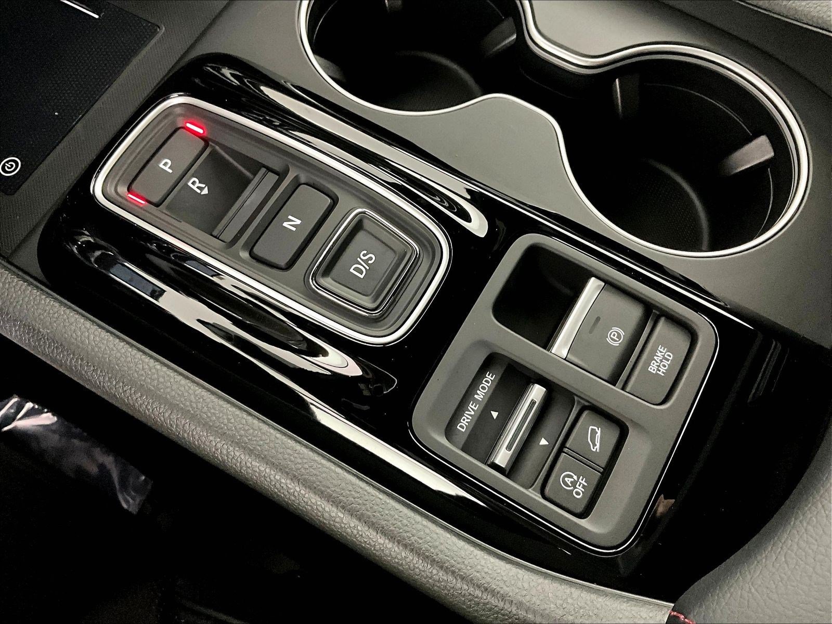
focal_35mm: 29
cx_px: 416
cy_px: 312
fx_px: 697
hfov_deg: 61.7
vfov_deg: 48.2
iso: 640
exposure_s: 1/30
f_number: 1.8
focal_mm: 3
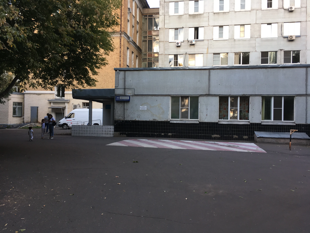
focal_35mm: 29
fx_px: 260
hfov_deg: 61.7
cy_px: 116
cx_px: 155
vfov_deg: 48.2
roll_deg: +1.8
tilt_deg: +5.2
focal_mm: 4.15
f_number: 2.2
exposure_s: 1/100
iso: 40
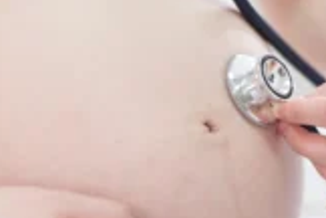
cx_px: 207
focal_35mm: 130
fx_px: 1177
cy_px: 103
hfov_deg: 15.7
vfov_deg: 10.5
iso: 500
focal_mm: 50
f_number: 2
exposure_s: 1/125
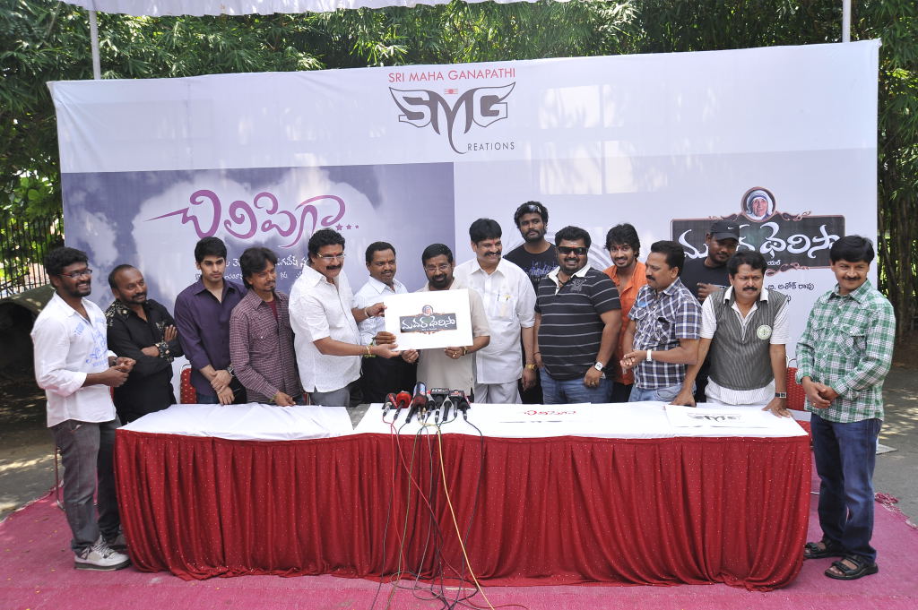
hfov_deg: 55.8
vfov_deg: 38.8
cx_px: 459
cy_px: 305
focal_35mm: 34
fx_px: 866
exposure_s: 1/200
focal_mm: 34
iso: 250
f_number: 5
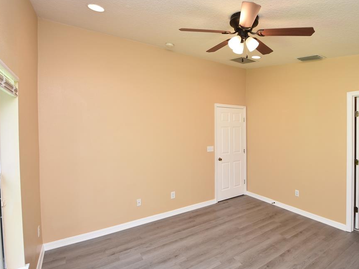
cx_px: 206
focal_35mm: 17
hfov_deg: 90.4
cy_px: 138
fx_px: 176
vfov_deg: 74.7
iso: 250
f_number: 4
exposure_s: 1/60
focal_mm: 10
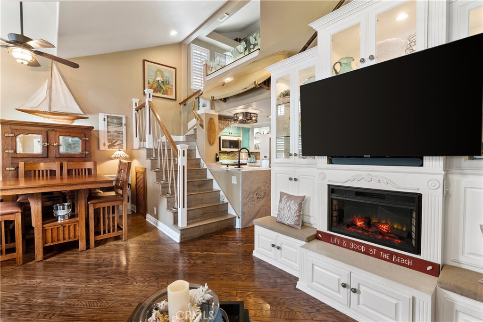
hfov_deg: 96.7
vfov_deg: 73.8
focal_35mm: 16
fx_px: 215
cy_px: 161
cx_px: 242
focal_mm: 16
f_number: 9
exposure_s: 1/4
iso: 320
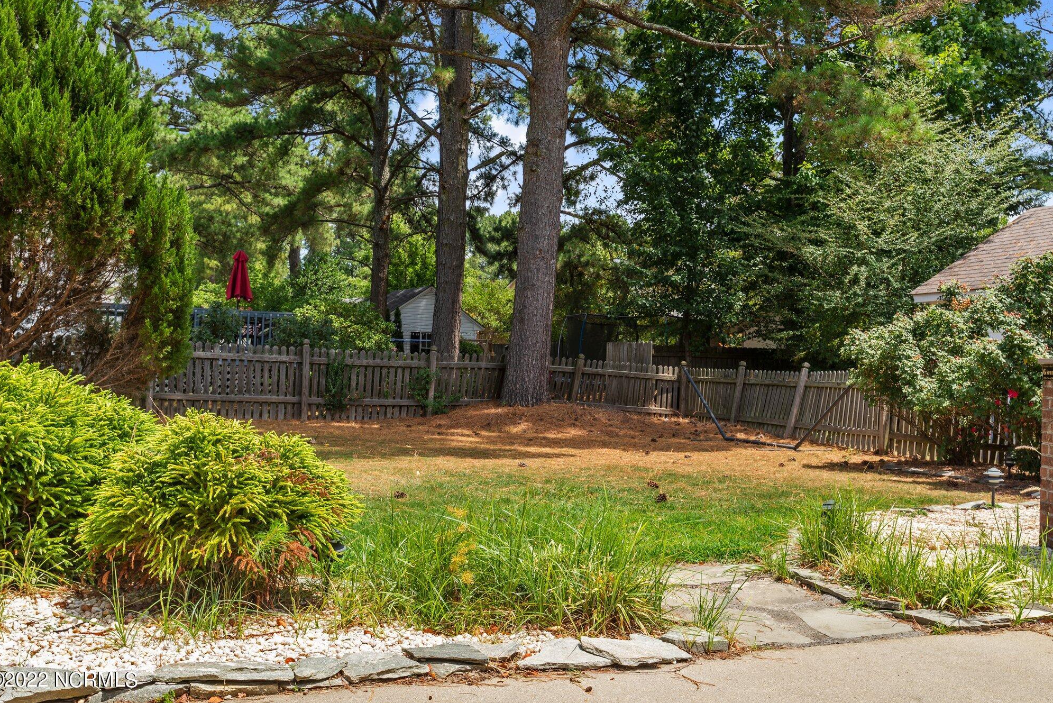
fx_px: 1053
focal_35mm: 36
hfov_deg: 53.1
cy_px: 351
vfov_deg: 36.9
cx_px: 528
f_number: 8
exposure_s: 1/160
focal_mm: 35
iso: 100
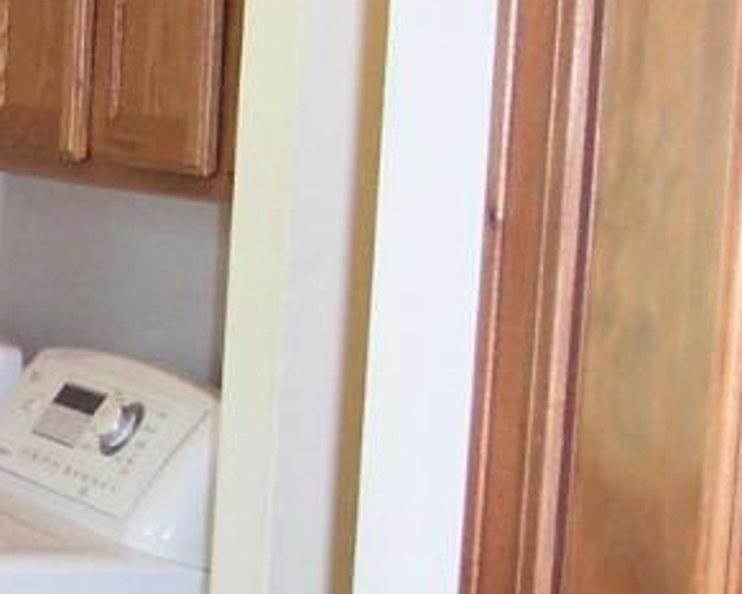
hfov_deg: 12.7
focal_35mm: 141
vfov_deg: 10.9
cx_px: -477
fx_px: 3097
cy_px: 556
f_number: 2.8
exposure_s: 1/20
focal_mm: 8
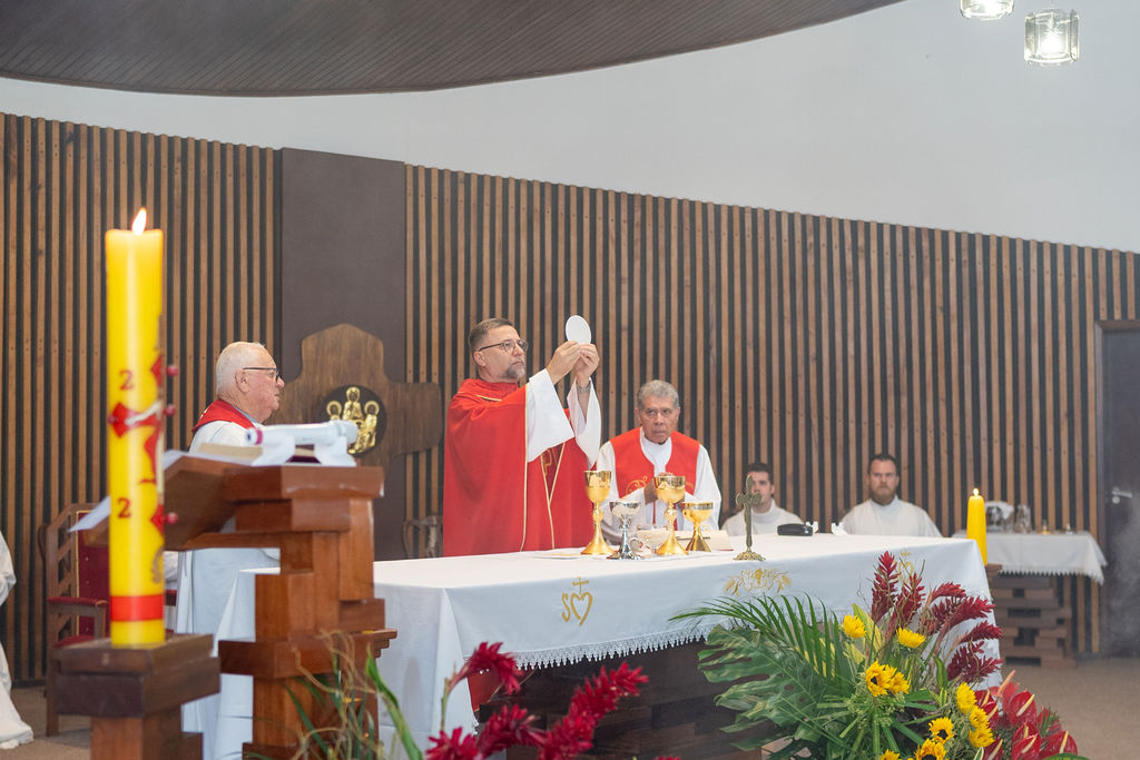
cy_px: 380
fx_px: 1647
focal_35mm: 52
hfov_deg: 38.2
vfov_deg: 26.0
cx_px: 570
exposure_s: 1/160
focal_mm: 35
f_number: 2.2
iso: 1000
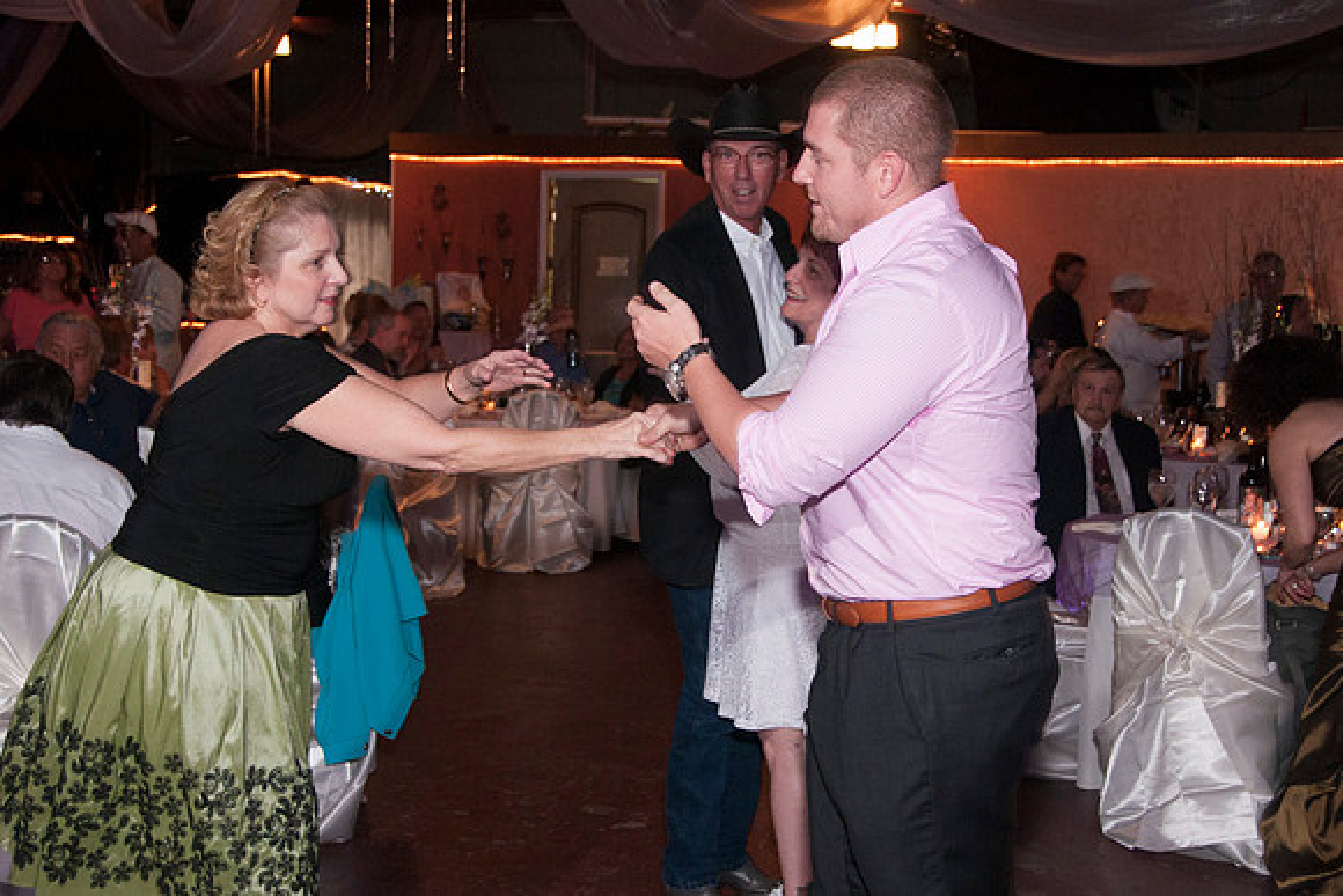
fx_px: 1909
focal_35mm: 51
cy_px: 449
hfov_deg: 38.7
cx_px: 698
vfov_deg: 26.4
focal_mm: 32
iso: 400
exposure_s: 1/30
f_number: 5.6
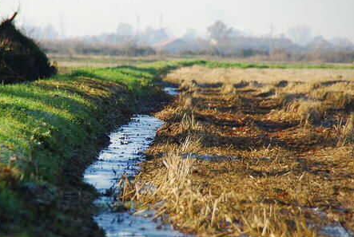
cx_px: 125
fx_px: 3999
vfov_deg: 3.4
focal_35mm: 406
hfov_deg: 5.1
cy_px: 132
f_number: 6.3
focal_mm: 200
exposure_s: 1/1250
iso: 800
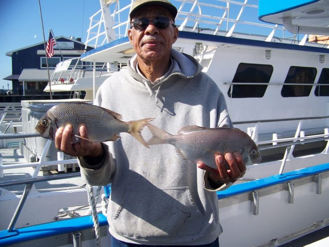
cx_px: 164
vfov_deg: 39.7
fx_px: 342
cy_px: 124
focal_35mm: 36
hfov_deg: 51.3
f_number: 2.8
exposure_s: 1/800
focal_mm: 5.85
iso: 64
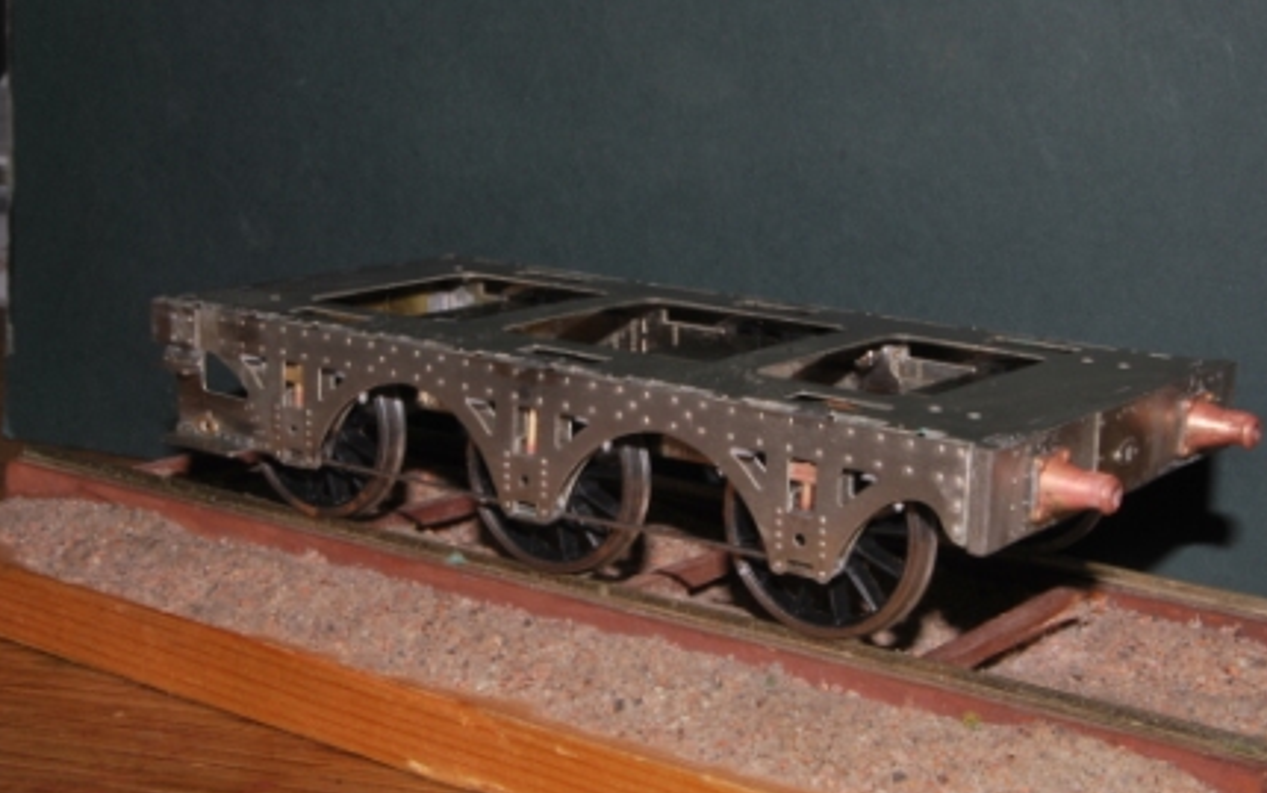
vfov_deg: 19.4
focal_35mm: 67
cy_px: 392
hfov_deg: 30.6
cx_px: 645
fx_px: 2314
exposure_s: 1/60
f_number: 32
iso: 200
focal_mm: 42
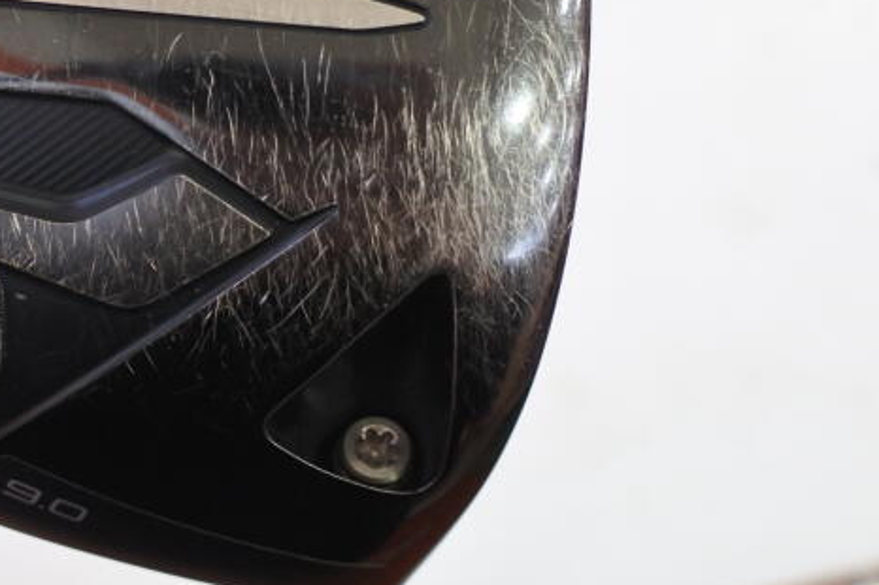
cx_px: 38
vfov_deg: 13.4
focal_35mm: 101
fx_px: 2464
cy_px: 32
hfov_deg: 19.7
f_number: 2.8
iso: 800
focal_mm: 18.5
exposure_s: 1/125
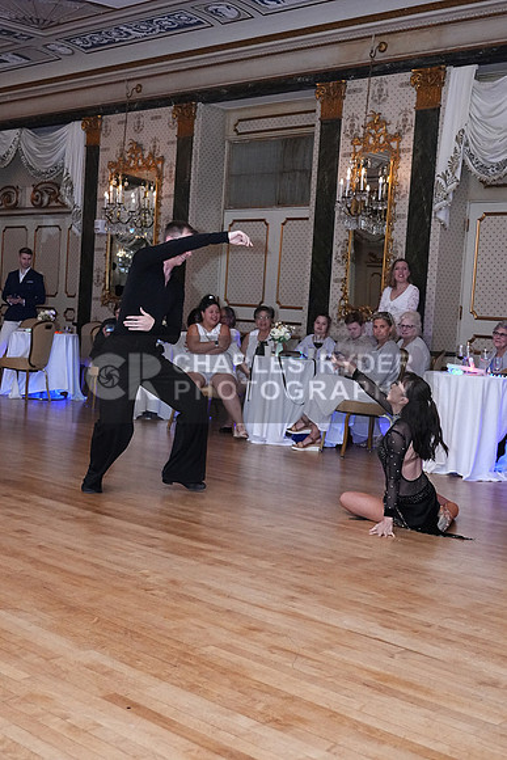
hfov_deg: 29.9
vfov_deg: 43.6
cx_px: 254
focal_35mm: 45
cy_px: 380
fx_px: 950
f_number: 4
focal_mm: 30
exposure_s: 1/200
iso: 5000
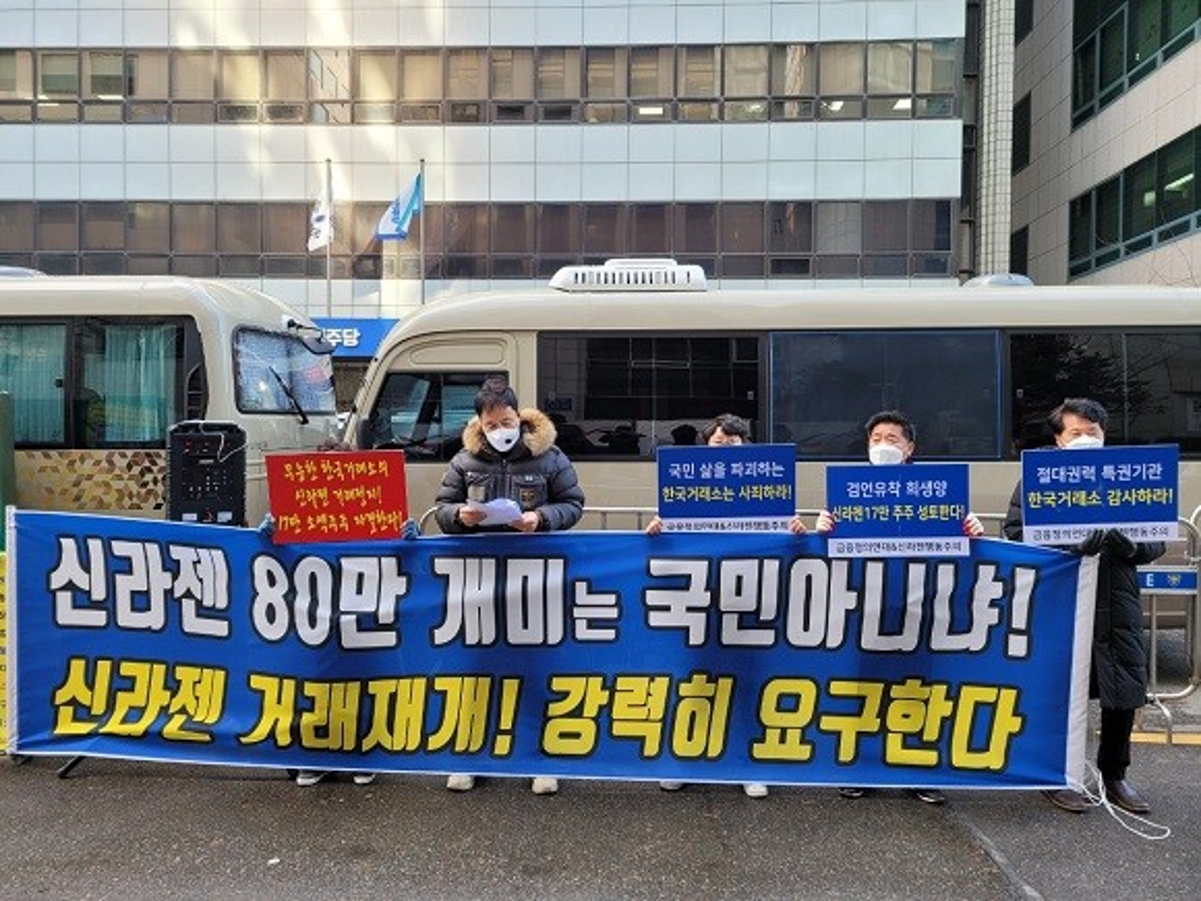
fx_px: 902
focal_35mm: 26
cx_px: 600
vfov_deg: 53.1
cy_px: 450
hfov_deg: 67.3
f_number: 1.8
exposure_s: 1/175
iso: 40
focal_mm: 5.4
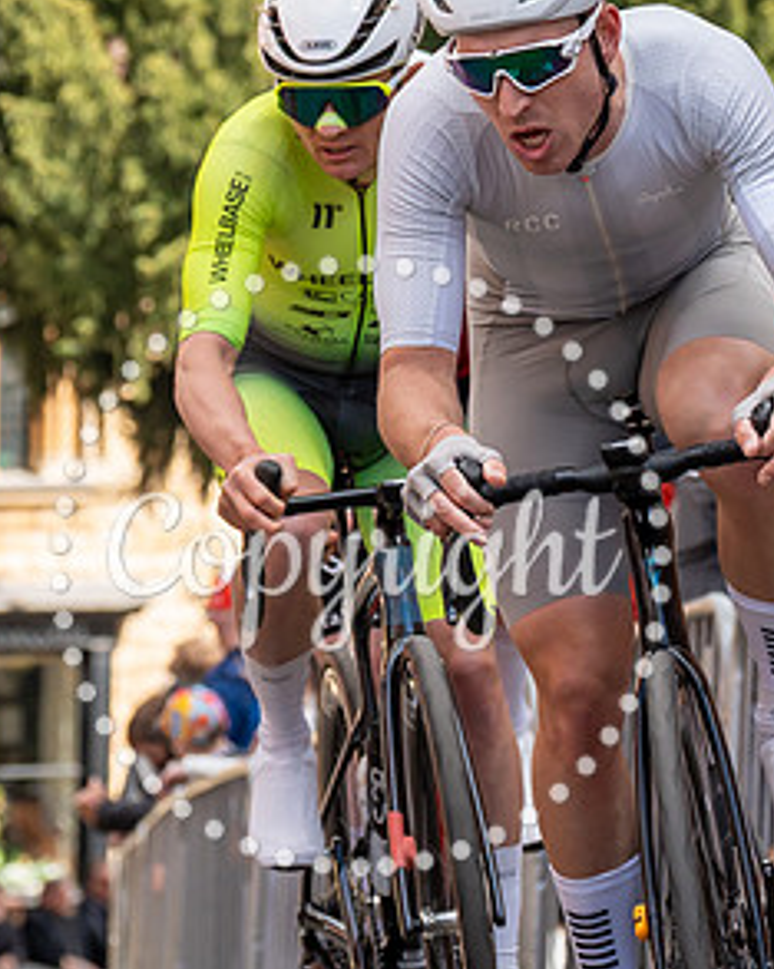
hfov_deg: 4.6
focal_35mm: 338
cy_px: -134
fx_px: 9688
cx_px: 749
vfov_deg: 5.7
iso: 500
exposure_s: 1/1000
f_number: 5
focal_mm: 100
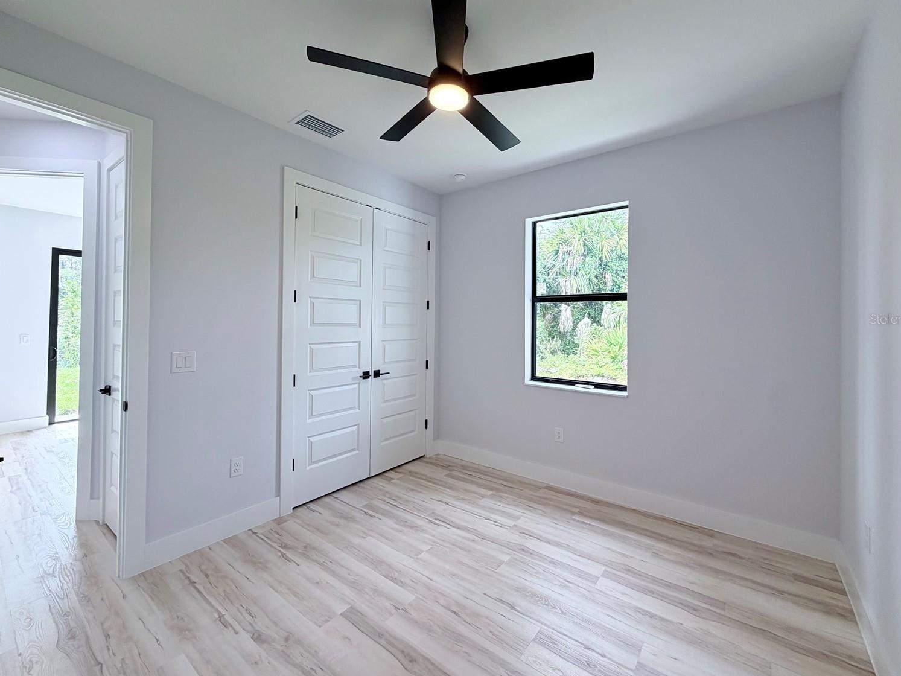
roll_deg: -0.1
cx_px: 444
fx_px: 390
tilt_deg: +1.1
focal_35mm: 15
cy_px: 319
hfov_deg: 98.2
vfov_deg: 81.7
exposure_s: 1/117
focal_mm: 2.22
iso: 80
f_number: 2.2
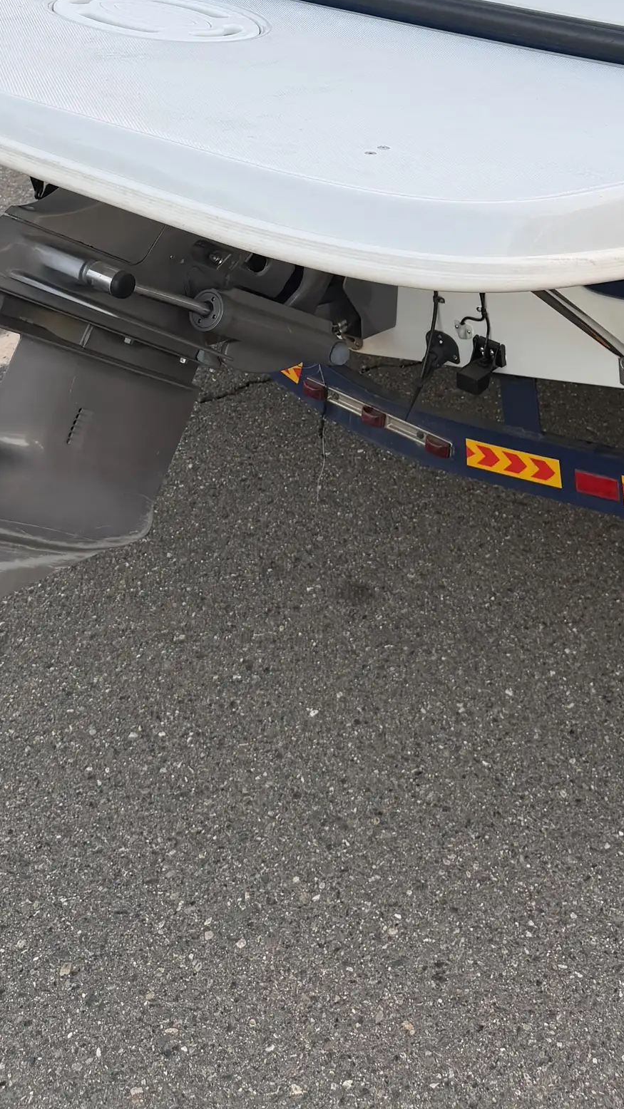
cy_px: 108
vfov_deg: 39.7
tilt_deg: -18.8
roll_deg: -0.2
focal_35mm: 48
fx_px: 1412
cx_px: 318
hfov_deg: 24.9
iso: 80
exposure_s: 1/193
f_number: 1.78
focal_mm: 6.76
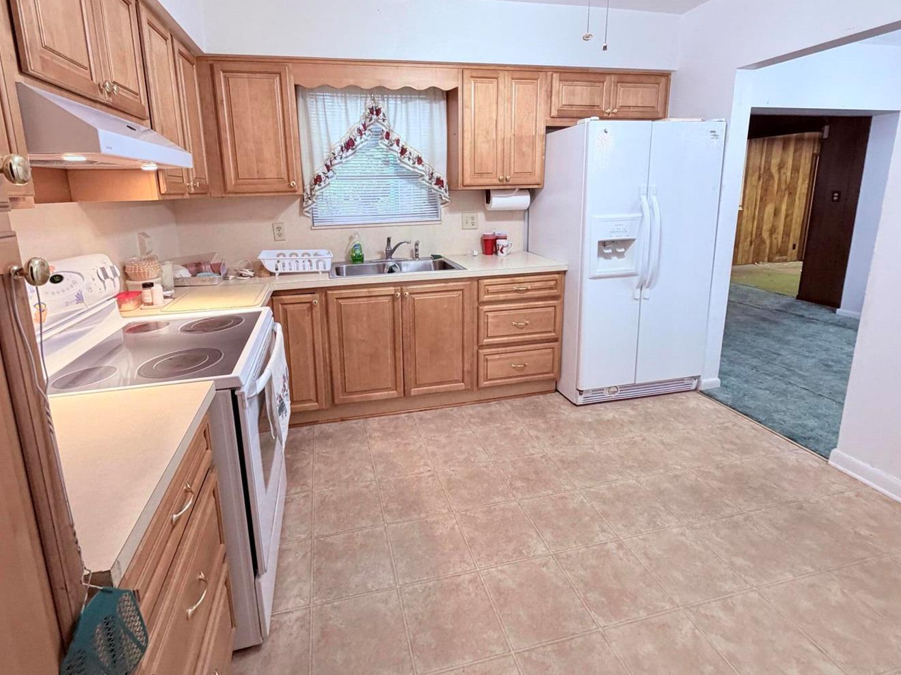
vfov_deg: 74.1
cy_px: 277
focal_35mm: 17
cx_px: 415
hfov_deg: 90.9
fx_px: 442
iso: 320
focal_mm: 2.22
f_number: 2.2
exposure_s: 1/60
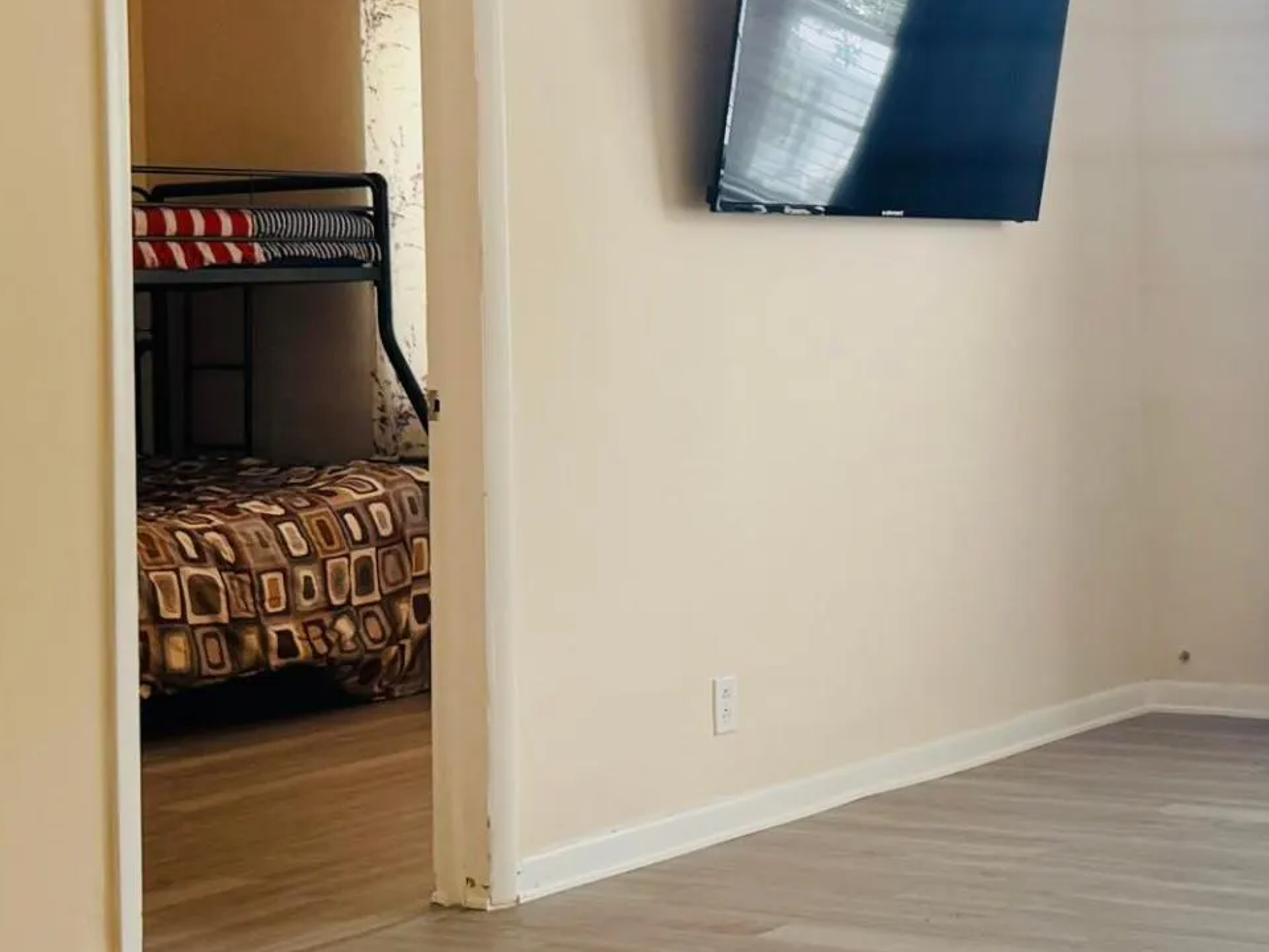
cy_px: 263
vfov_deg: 20.3
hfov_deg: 26.3
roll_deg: +1.4
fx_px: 2639
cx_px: 1105
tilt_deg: +1.3
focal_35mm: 72
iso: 100
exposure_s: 1/168
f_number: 1.78
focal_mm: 6.76
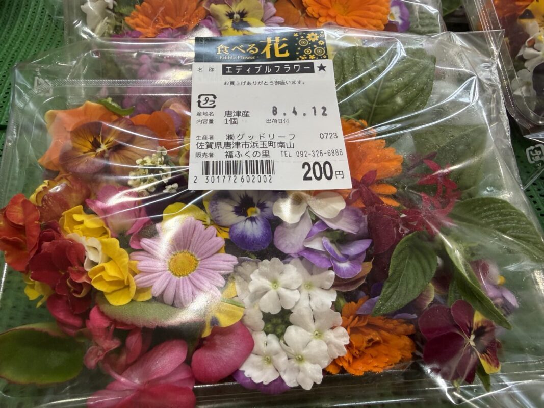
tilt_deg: -54.0
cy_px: 204
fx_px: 377
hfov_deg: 71.6
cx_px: 272
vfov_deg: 56.8
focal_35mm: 24
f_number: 2.2
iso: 160
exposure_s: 1/120
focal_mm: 2.22
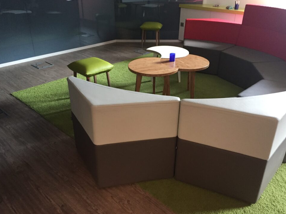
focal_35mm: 31
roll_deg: -1.1
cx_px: 145
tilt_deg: -27.9
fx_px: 256
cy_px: 104
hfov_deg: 58.4
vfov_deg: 45.4
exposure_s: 1/25
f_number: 2.2
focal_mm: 4.15
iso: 250
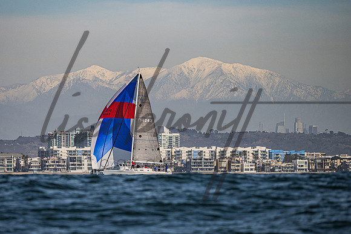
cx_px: 138
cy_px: 107
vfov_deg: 3.5
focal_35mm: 397
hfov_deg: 5.2
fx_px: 3876
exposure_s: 1/3200
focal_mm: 270
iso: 320
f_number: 5.6
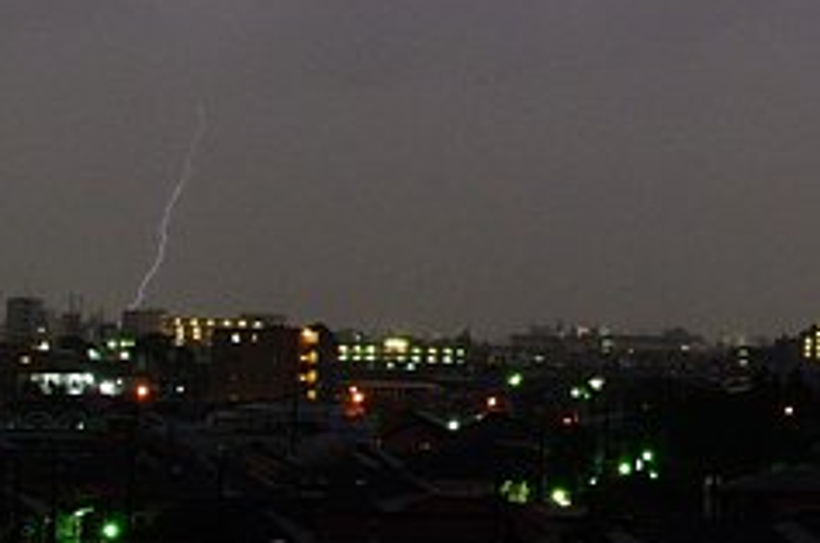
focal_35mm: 55
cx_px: 190
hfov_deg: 35.3
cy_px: 214
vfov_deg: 24.4
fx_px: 1253
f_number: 6.7
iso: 100
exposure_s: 10
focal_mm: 17.01
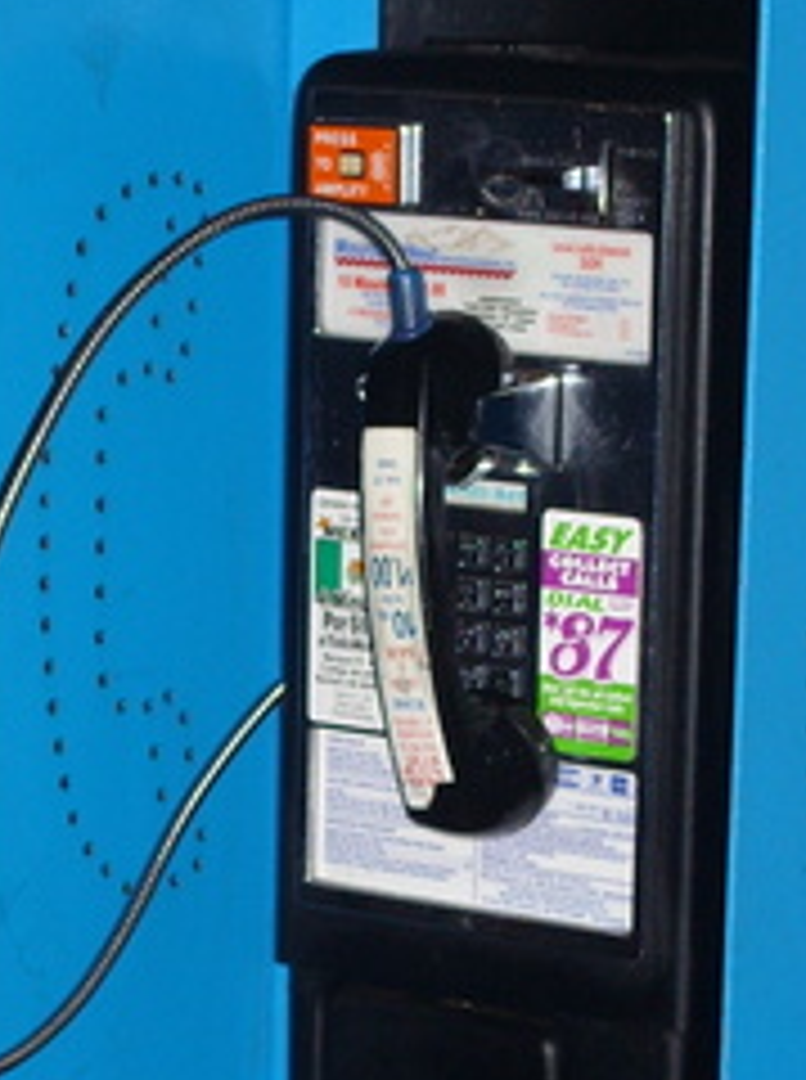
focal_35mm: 186
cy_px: 626
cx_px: 79
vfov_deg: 10.7
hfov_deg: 7.9
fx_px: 5795
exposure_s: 1/148
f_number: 3.3
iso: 200
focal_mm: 15.45
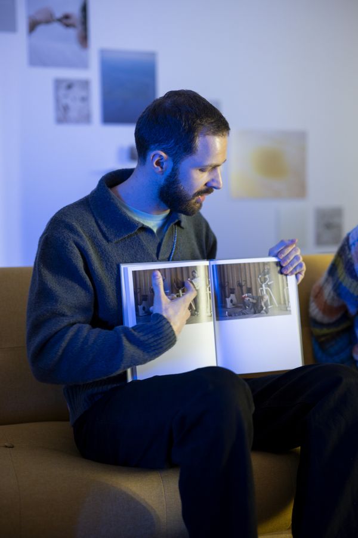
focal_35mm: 50
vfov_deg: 39.6
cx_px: 179
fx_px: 747
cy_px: 269
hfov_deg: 27.0
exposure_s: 1/180
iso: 800
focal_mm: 50
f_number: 2
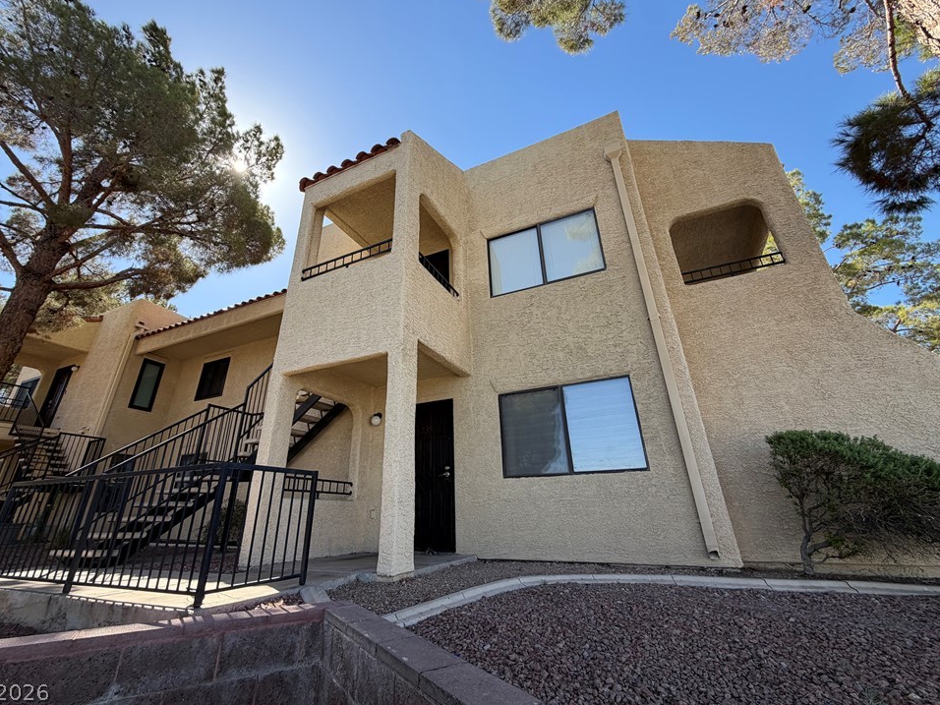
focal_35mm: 15
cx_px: 445
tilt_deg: +25.6
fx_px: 407
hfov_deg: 98.1
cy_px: 331
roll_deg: -0.8
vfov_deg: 81.7
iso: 40
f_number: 2.2
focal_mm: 2.22
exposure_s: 1/549
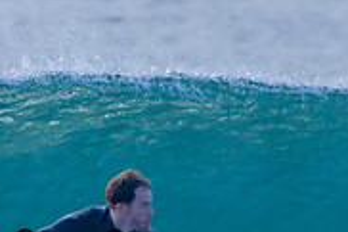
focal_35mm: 2709
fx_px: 26163
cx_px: 94
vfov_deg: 0.5
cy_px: 243
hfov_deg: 0.8
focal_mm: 850
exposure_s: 1/2000
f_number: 11
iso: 2800
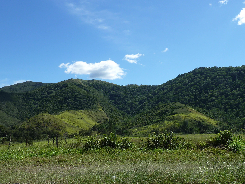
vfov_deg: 38.7
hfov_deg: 50.1
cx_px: 122
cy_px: 92
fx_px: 262
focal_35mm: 37
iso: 80
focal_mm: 6.1
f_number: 4.5
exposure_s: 1/500
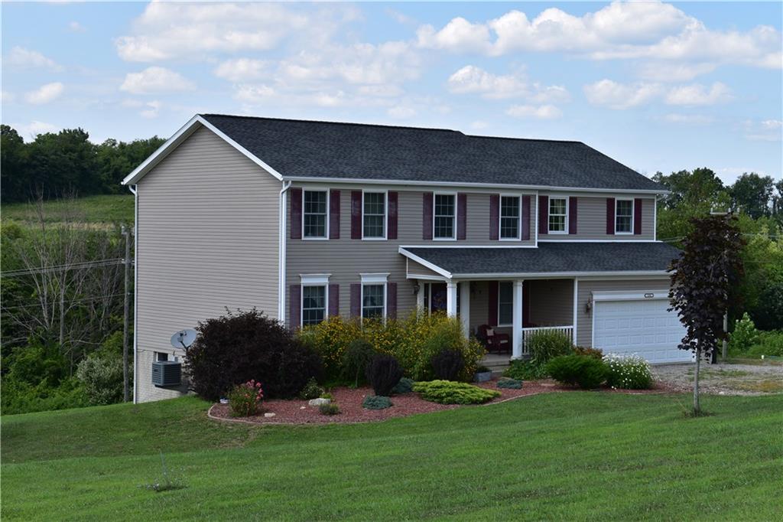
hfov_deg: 29.3
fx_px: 1500
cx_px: 392
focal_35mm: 69
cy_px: 261
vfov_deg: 19.7
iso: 400
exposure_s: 1/400
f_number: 11
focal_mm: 46
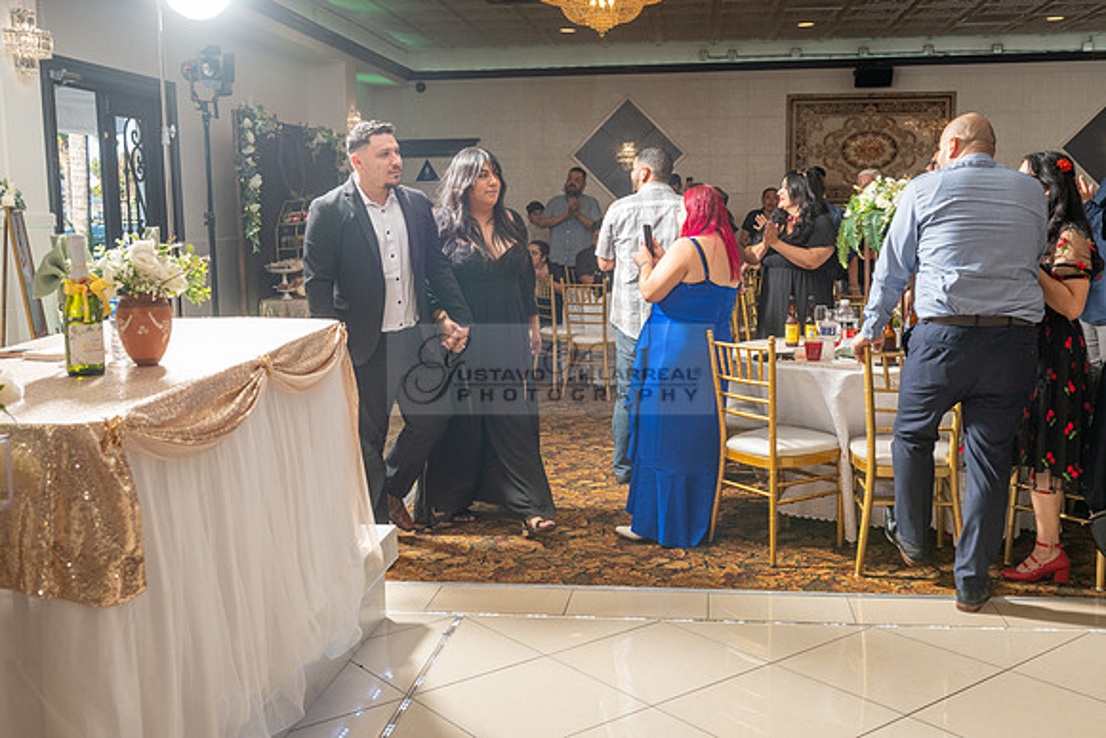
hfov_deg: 50.7
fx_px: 1168
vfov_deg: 35.1
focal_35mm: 38
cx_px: 553
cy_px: 369
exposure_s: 1/200
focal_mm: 38
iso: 500
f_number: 6.3
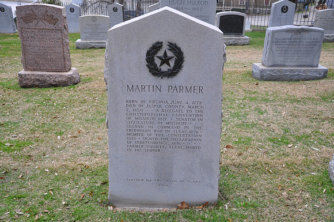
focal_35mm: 36
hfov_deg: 53.2
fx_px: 334
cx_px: 167
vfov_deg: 36.8
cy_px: 111
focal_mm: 24
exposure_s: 1/125
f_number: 5.6
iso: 360
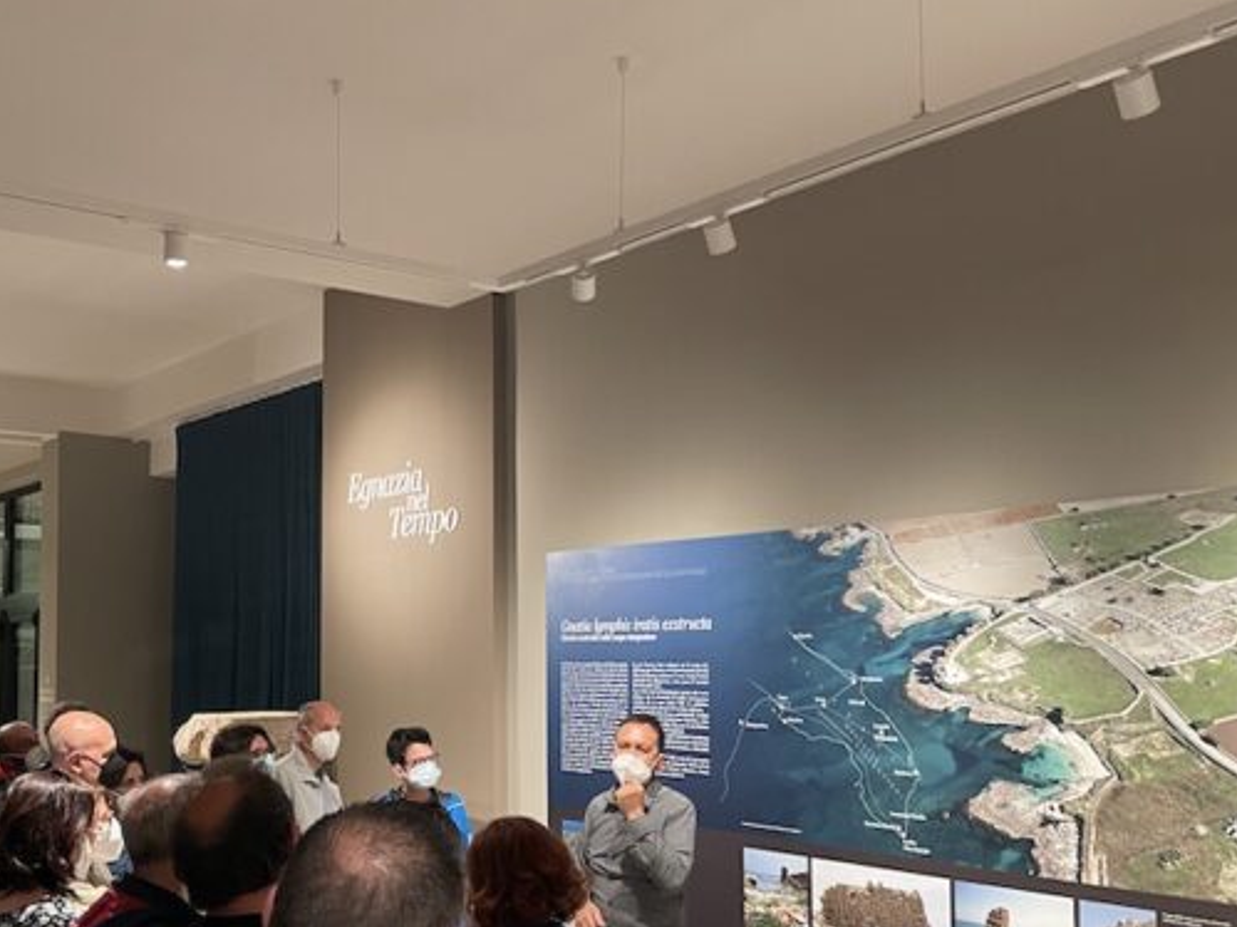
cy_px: 573
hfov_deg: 46.4
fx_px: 1429
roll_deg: +0.8
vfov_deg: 35.8
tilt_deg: +2.8
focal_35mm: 40
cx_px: 466
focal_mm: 4.2
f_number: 1.6
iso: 250
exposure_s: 1/50
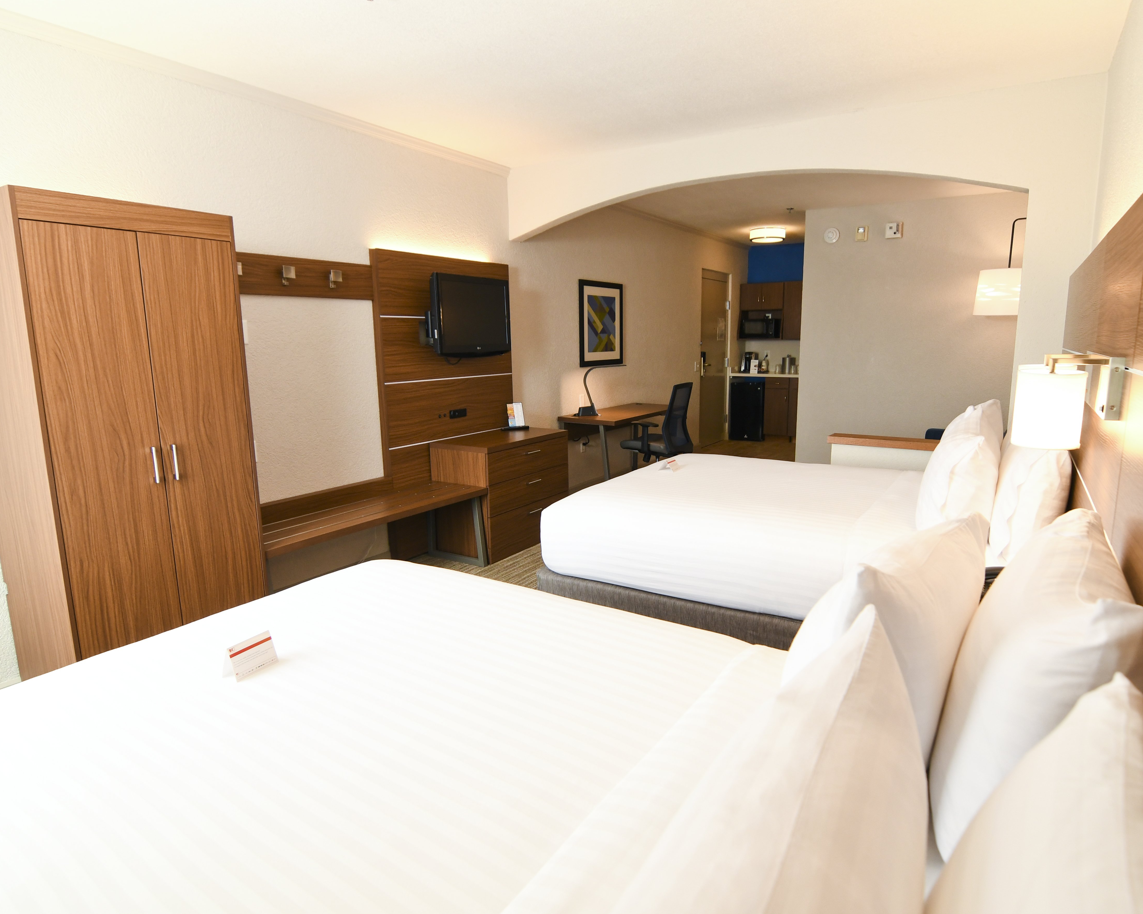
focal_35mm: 20
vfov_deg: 69.2
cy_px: 460
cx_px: 601
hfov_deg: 81.5
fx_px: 663
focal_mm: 11
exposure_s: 1/125
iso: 400
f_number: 3.5
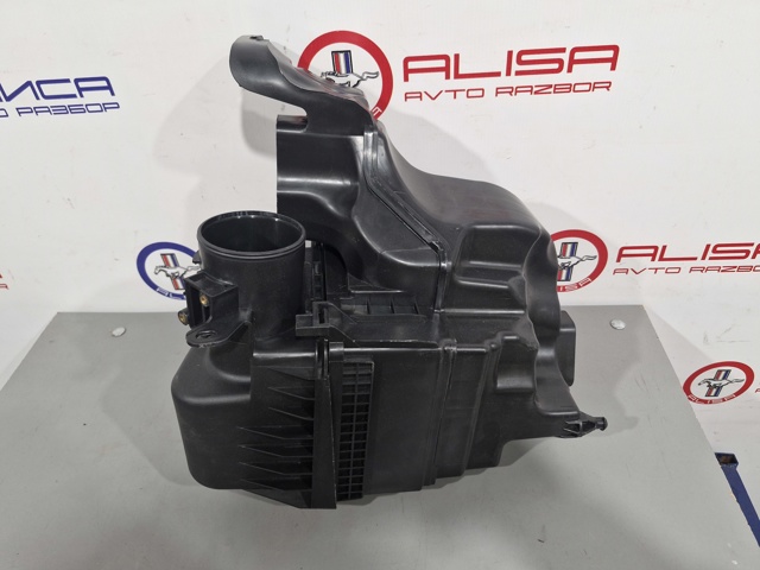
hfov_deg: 73.9
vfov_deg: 58.9
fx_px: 505
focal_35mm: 23
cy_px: 285
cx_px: 380
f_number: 1.8
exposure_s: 1/100
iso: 320
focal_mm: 5.54
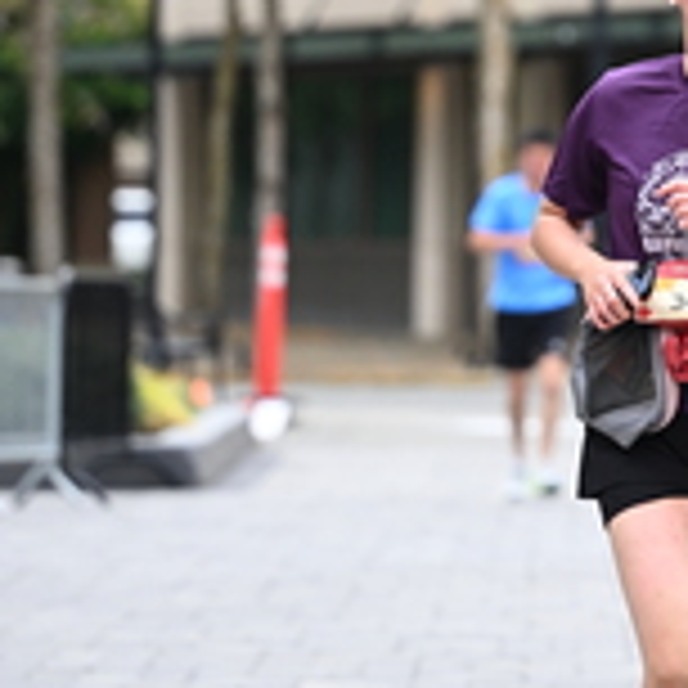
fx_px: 8612
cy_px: 76
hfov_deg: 4.6
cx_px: 735
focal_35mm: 383
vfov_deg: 4.6
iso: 640
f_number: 2.8
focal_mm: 125
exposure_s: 1/1600
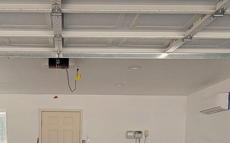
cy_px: 173
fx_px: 269
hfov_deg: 44.9
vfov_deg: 26.4
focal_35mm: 43
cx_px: 62
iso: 64
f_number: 2.2
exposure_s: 1/120
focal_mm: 2.2
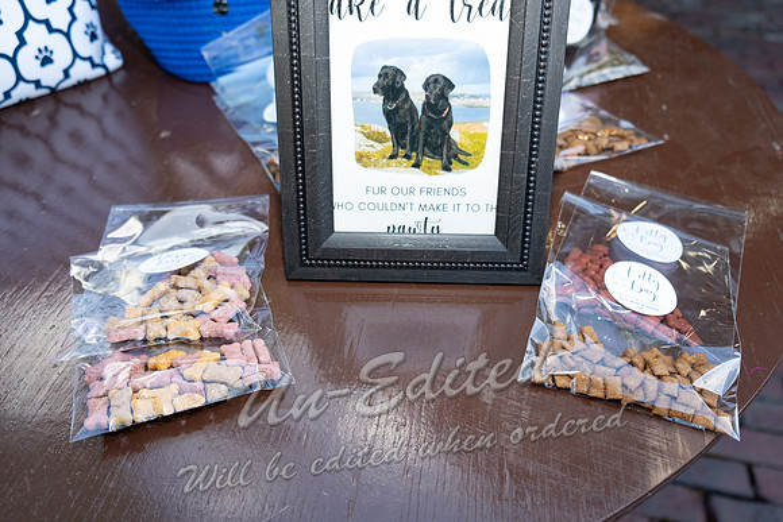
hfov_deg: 67.4
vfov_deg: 48.0
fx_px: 587
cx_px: 392
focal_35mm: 27
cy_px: 261
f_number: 2.8
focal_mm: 18
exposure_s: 1/200
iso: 250
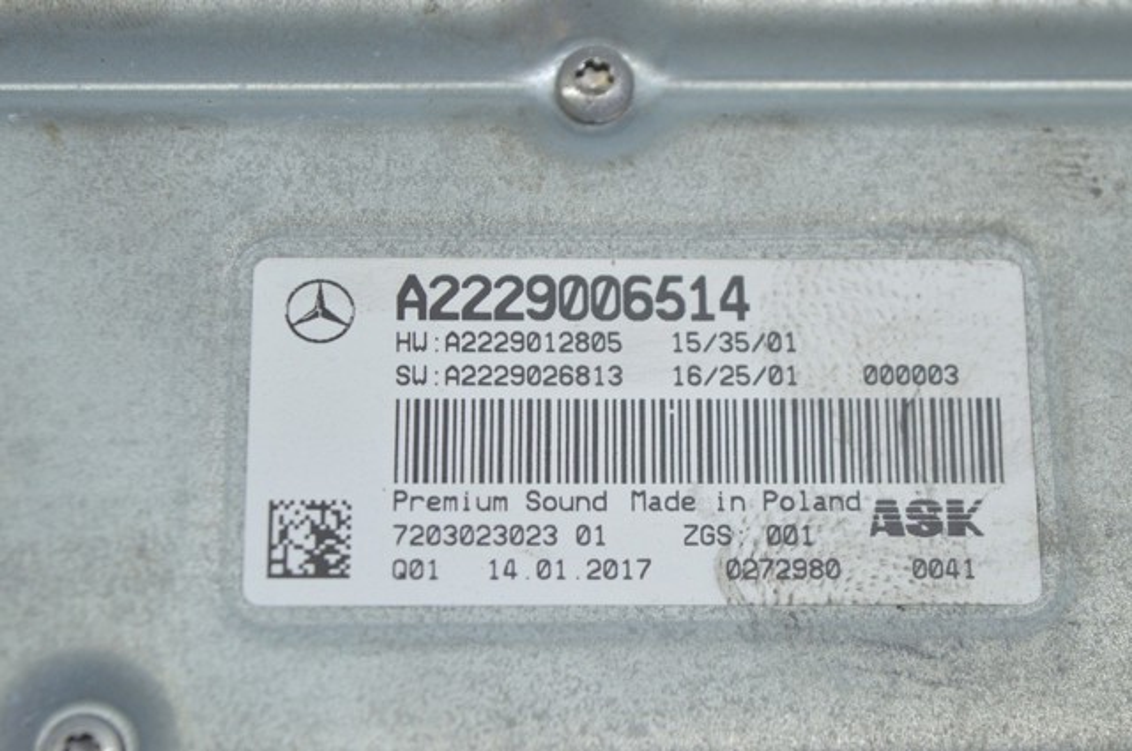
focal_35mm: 82
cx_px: 566
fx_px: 2591
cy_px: 376
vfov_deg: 16.5
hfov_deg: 24.6
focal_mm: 55
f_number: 5.6
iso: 400
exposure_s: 1/40
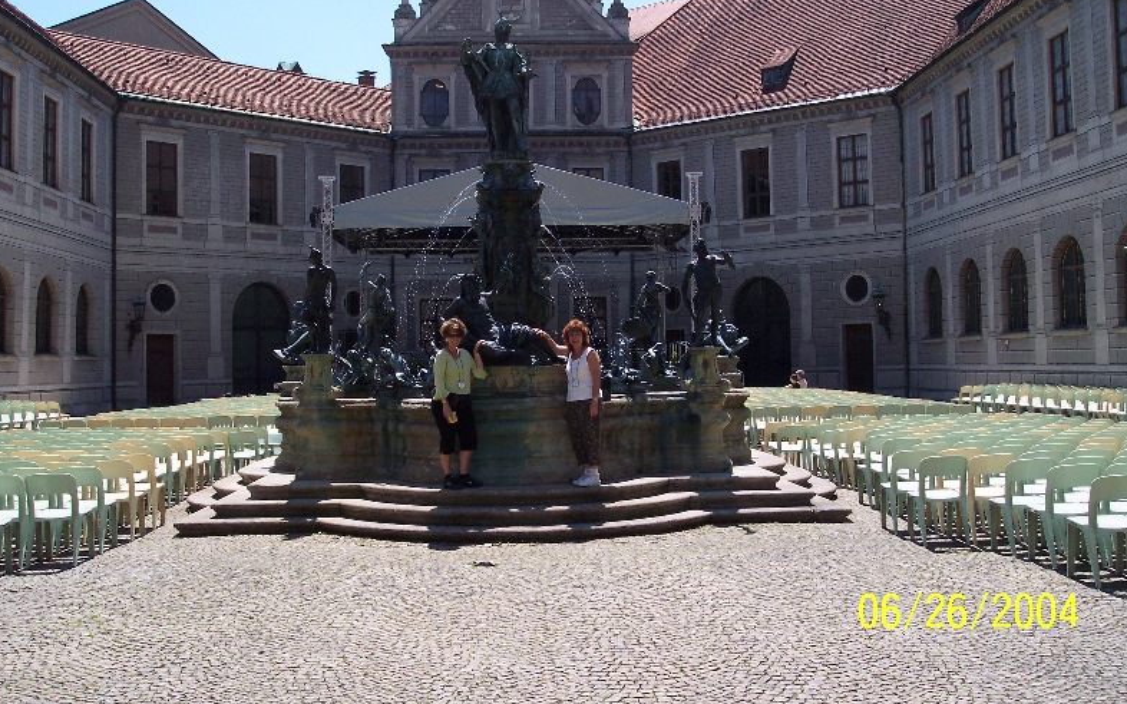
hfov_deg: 48.2
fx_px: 1259
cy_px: 288
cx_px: 564
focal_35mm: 41
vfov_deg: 31.2
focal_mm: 8
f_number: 4.8
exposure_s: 1/700
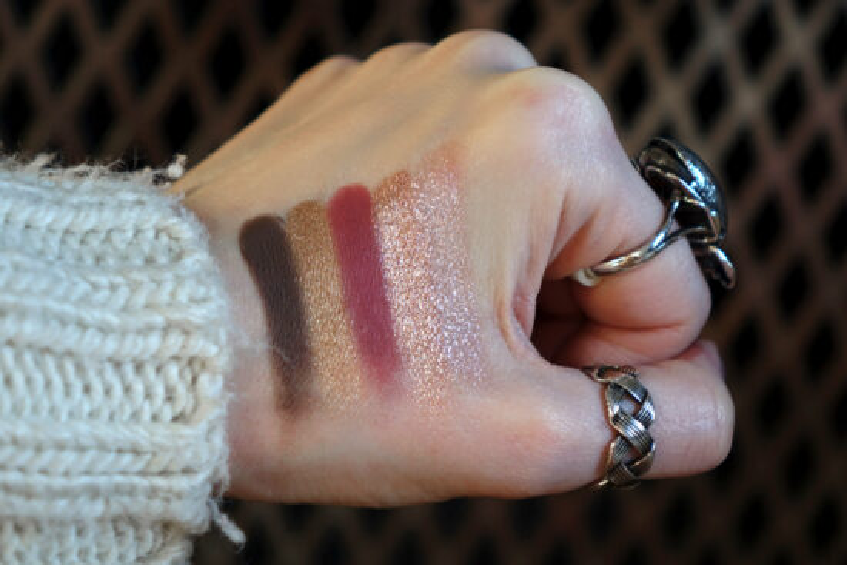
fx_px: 3177
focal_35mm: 135
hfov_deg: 15.2
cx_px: 424
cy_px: 282
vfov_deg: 10.2
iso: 500
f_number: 2.8
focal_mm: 49.44
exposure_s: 1/200
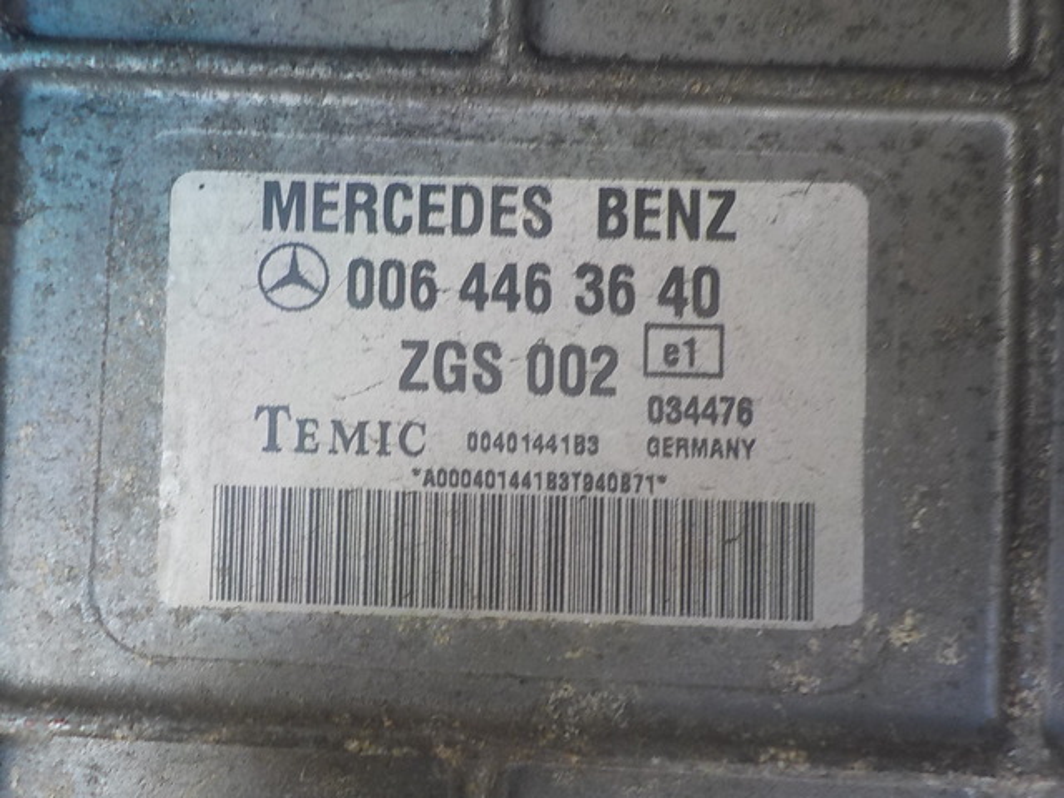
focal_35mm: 30
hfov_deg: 60.0
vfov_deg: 46.8
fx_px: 922
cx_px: 532
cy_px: 399
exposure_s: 1/40
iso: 125
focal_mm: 4.1
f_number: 3.3
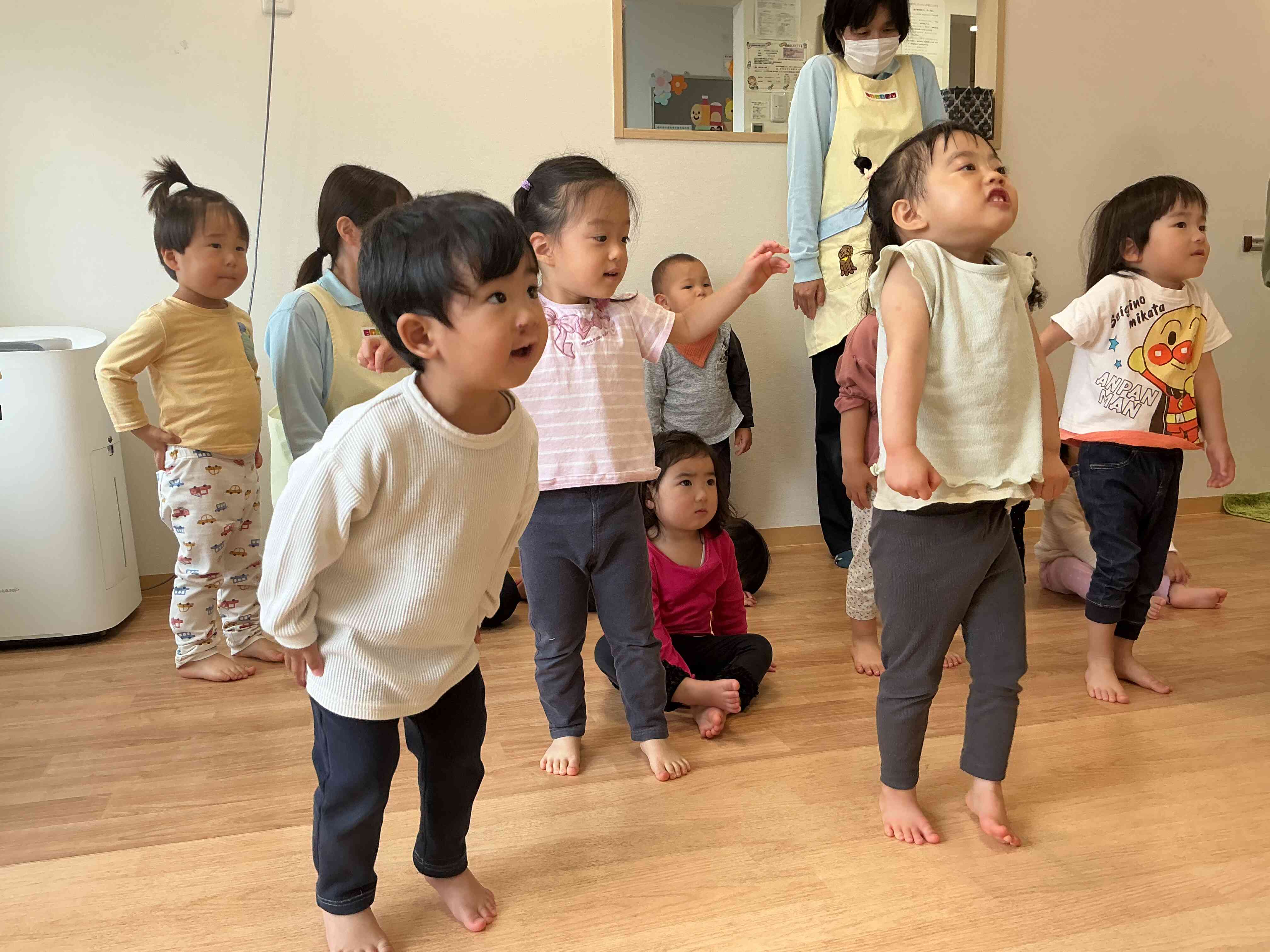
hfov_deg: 61.7
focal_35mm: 29
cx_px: 635
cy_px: 476
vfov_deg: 48.2
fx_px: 1064
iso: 20
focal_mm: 3
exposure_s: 1/120
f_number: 1.8
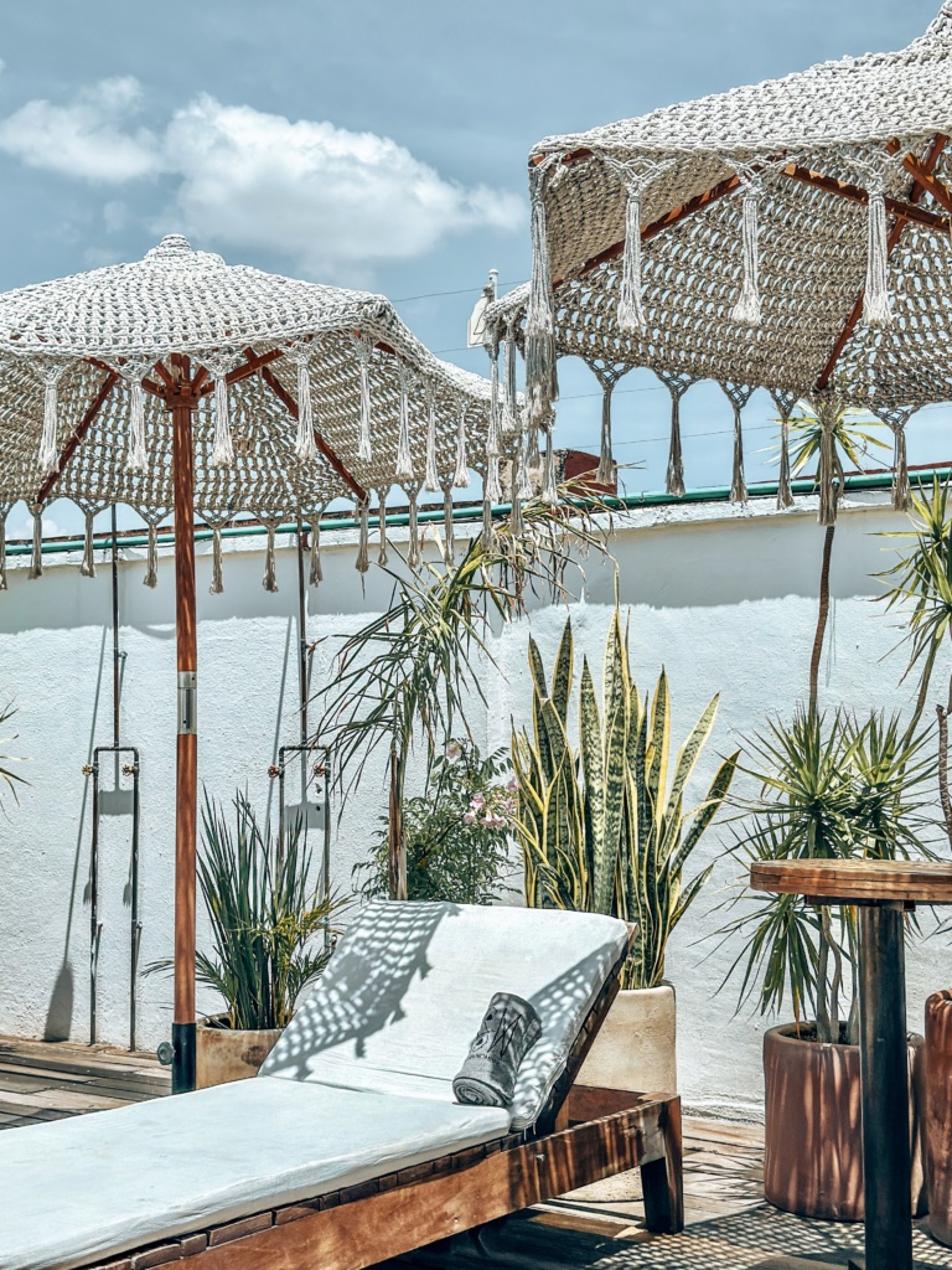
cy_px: 635
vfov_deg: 39.7
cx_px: 476
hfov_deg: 30.3
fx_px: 1760
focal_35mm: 48
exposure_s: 1/10900
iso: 100
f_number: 1.8
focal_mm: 6.86
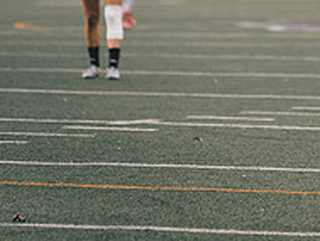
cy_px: -19
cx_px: 424
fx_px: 4597
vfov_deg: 3.0
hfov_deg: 4.0
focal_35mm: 497
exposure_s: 1/1250
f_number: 2.8
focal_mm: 150
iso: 400
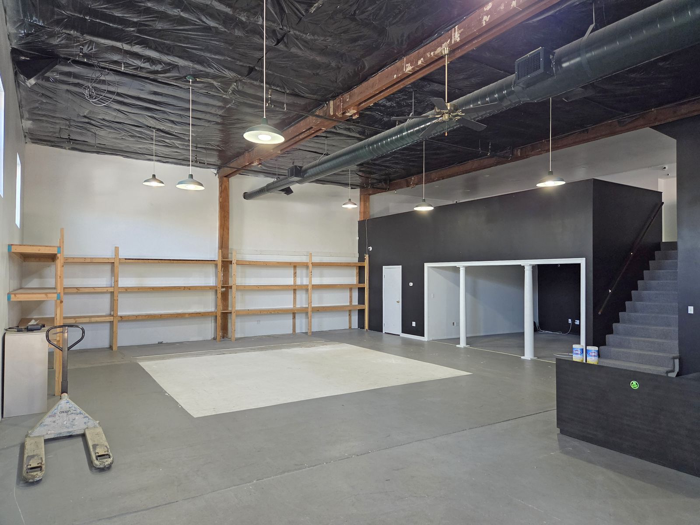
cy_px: 262
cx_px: 350
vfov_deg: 58.9
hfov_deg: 73.9
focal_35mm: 23
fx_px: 465
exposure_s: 1/120
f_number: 1.8
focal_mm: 5.4
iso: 1000
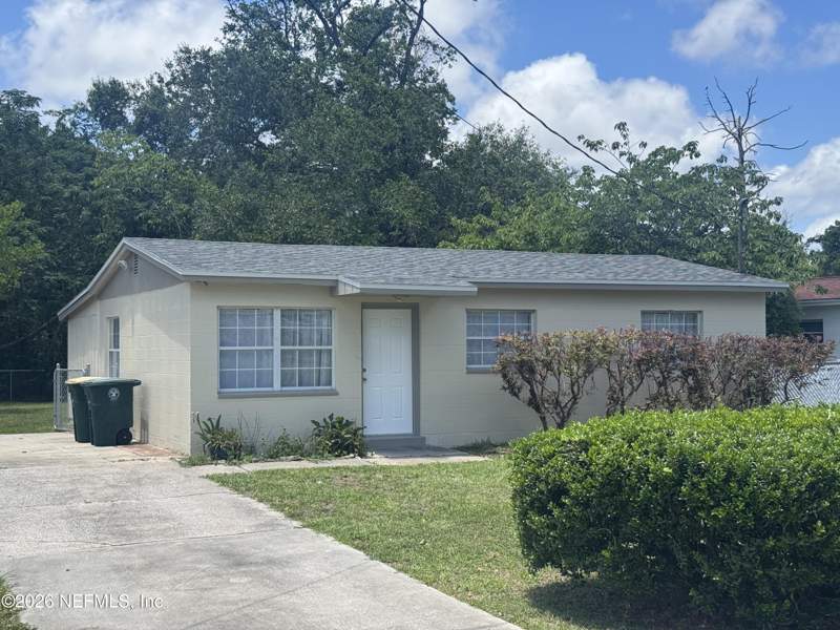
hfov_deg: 39.7
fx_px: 1165
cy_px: 315
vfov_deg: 30.3
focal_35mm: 48
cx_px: 420
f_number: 1.78
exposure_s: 1/2331
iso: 64
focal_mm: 6.76
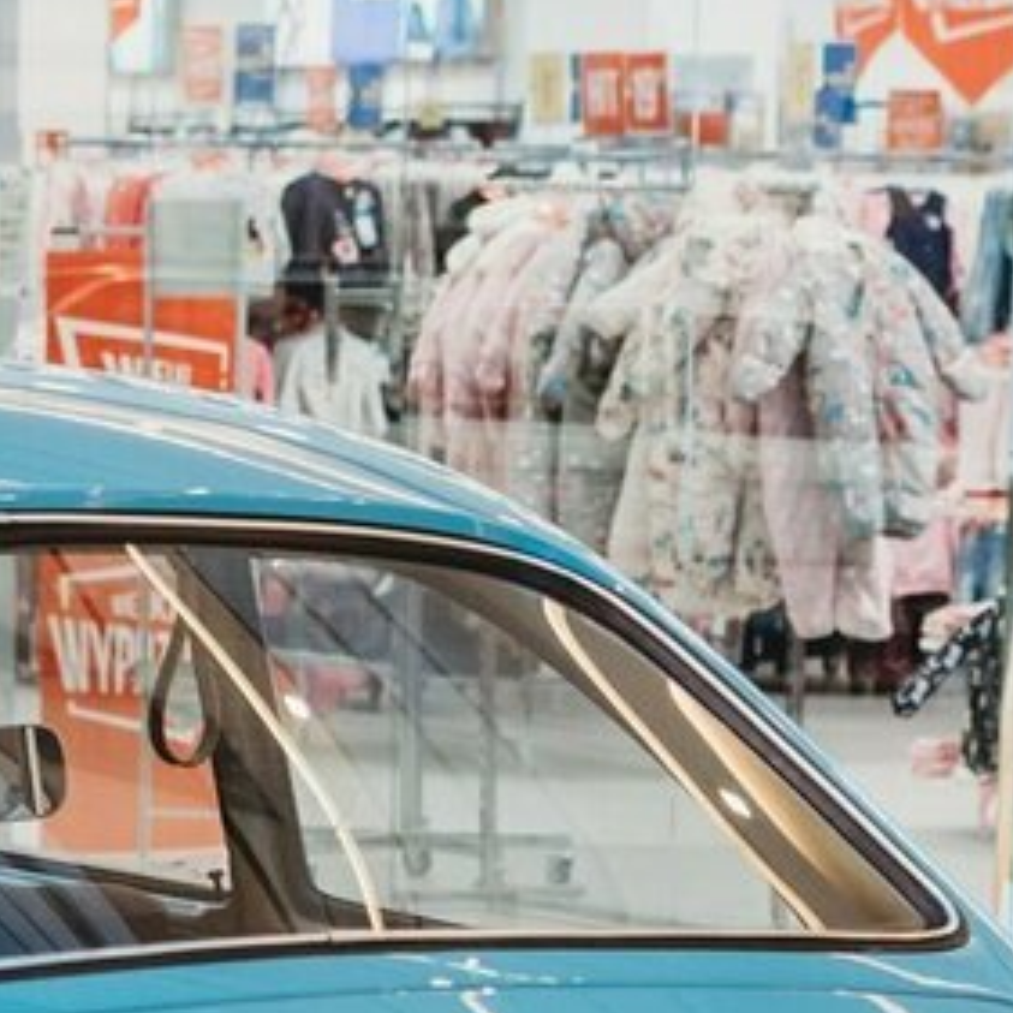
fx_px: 6318
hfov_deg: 9.1
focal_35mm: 191
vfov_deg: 9.0
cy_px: 1402
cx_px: -155
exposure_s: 1/100
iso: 320
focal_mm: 35
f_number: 3.2
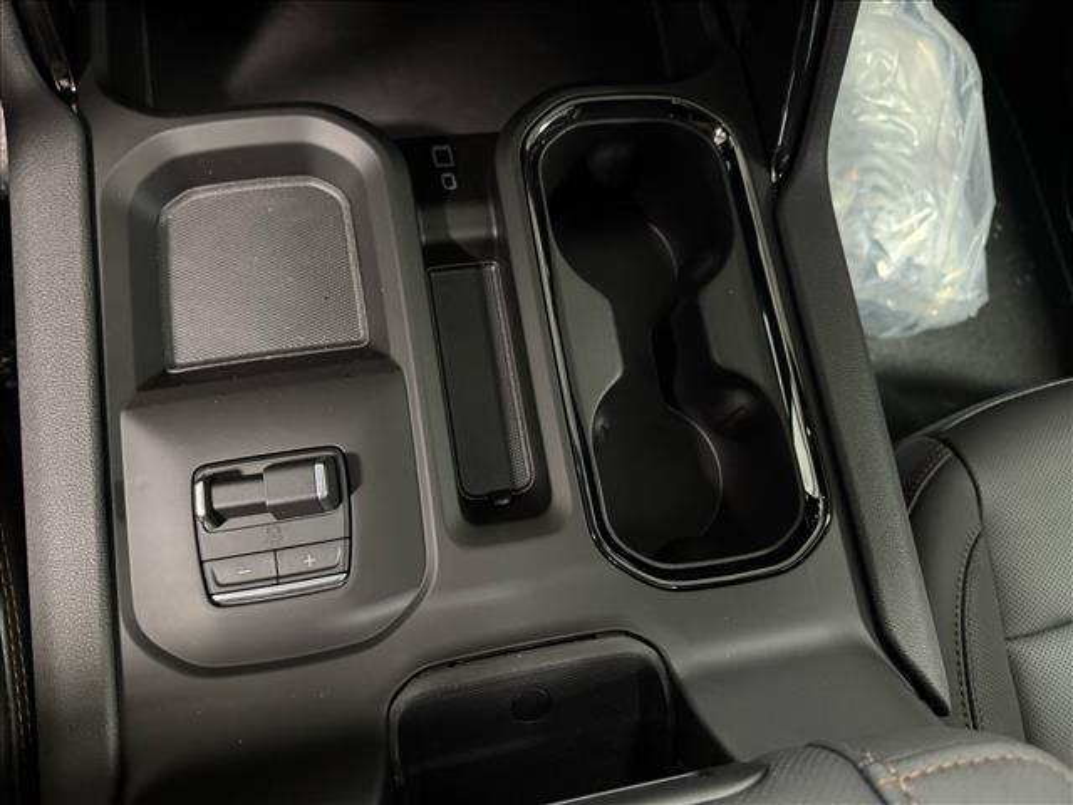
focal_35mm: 24
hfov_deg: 71.6
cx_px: 536
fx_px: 744
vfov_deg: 56.8
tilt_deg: -75.4
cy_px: 402
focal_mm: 6.76
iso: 1250
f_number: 1.78
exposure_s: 1/30
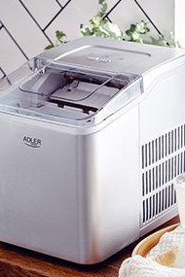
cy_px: 172
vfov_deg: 13.8
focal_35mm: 149
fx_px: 1148
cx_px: 80
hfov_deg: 9.2
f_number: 6.3
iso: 400
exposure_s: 1/160
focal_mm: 85
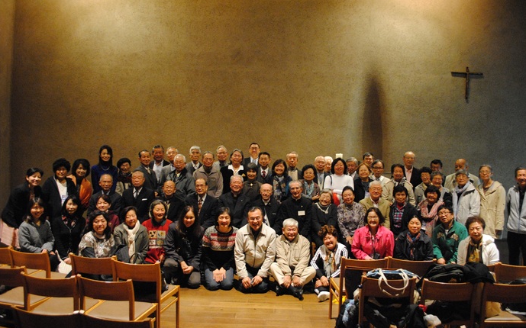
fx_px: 401
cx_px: 266
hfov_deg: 66.5
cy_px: 154
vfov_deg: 44.5
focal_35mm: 28
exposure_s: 1/25
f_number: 3.5
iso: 1600
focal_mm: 18
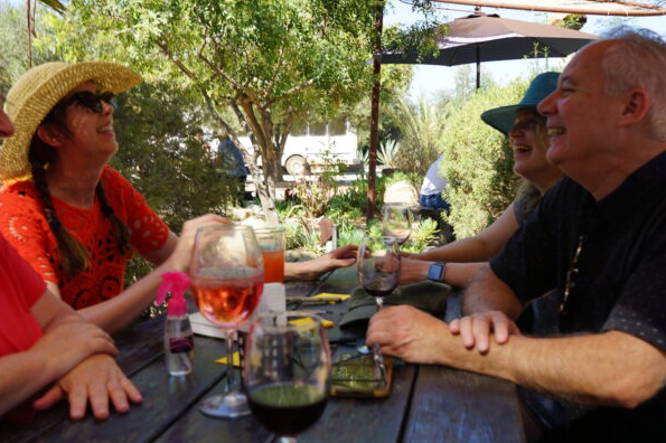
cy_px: 199
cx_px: 329
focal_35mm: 39
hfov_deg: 49.6
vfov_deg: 34.1
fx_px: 721
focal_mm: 29
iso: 100
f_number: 7.1
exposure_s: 1/80
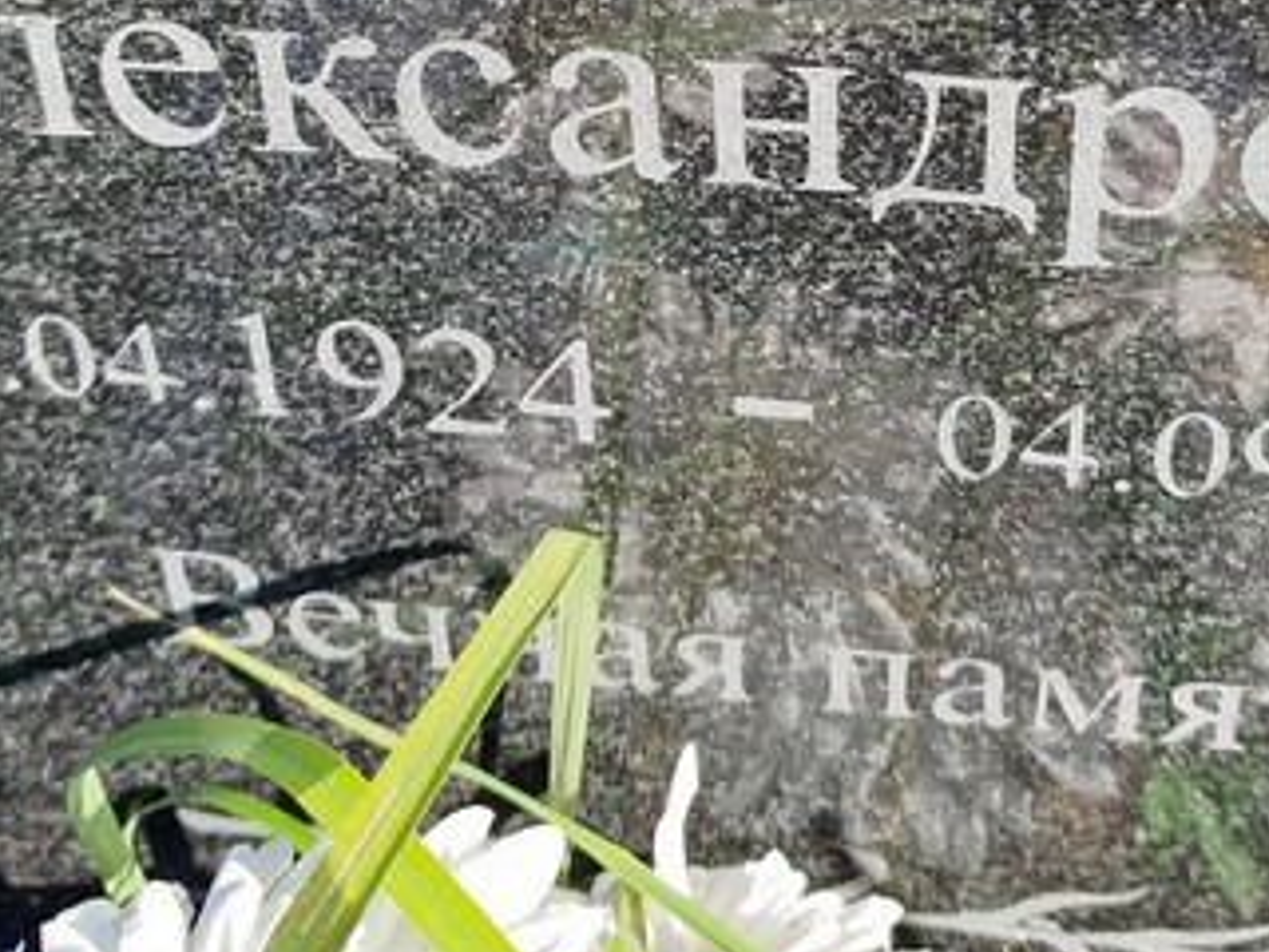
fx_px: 2200
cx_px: 714
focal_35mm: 60
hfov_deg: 32.1
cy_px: -91
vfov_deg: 23.0
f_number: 1.7
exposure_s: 1/472
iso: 50
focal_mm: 5.31
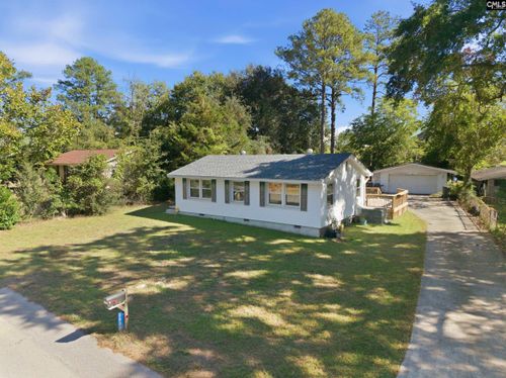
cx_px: 253
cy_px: 189
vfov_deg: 56.7
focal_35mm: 24
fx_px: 350
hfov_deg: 71.6
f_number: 1.8
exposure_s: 1/180
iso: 180
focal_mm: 8.7
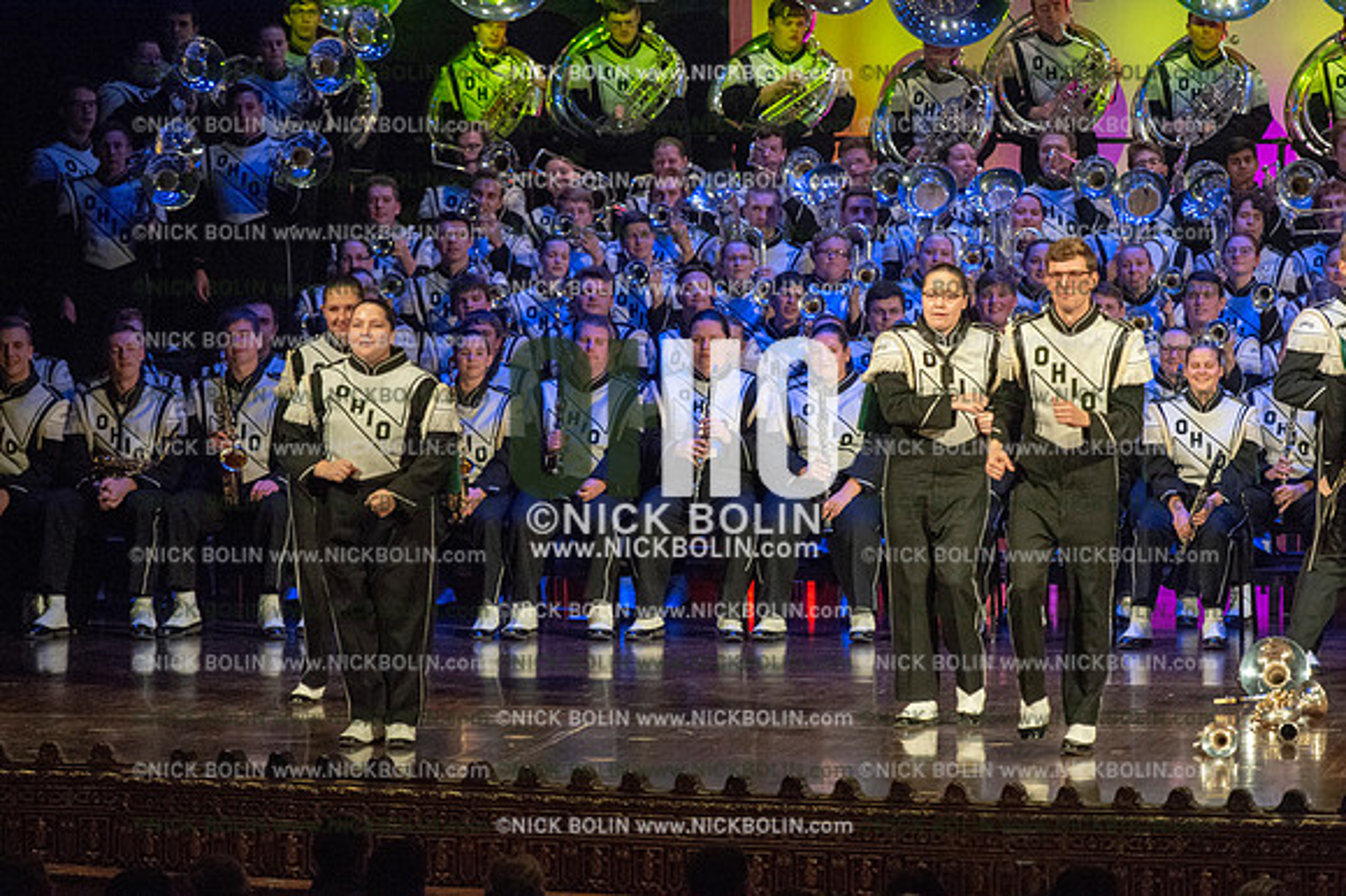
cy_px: 448
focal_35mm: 210
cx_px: 673
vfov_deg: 6.5
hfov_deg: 9.8
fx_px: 7847
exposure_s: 1/400
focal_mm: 210
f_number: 5.6
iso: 8000
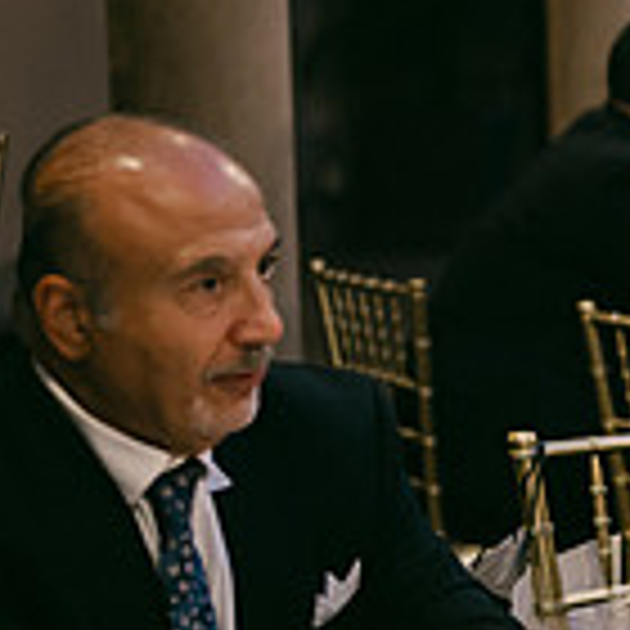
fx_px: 2615
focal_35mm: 127
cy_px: 214
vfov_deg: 13.7
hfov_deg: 12.4
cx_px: 1197
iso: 640
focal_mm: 35
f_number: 1.2
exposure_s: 1/125
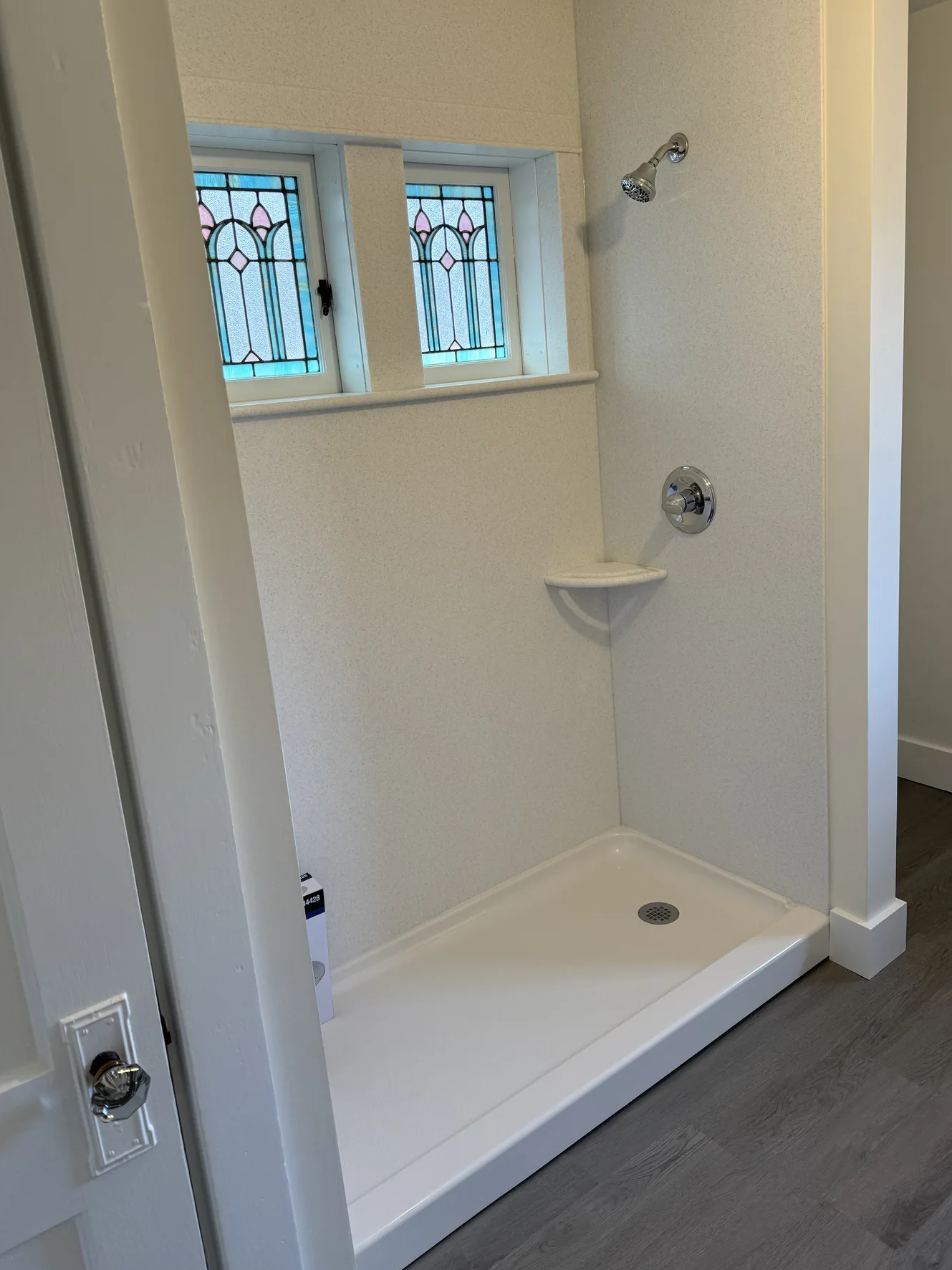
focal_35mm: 26
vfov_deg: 67.2
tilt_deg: -13.7
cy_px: 586
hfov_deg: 53.0
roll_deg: +4.7
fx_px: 953
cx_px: 504
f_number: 1.78
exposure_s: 1/120
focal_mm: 6.76
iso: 80
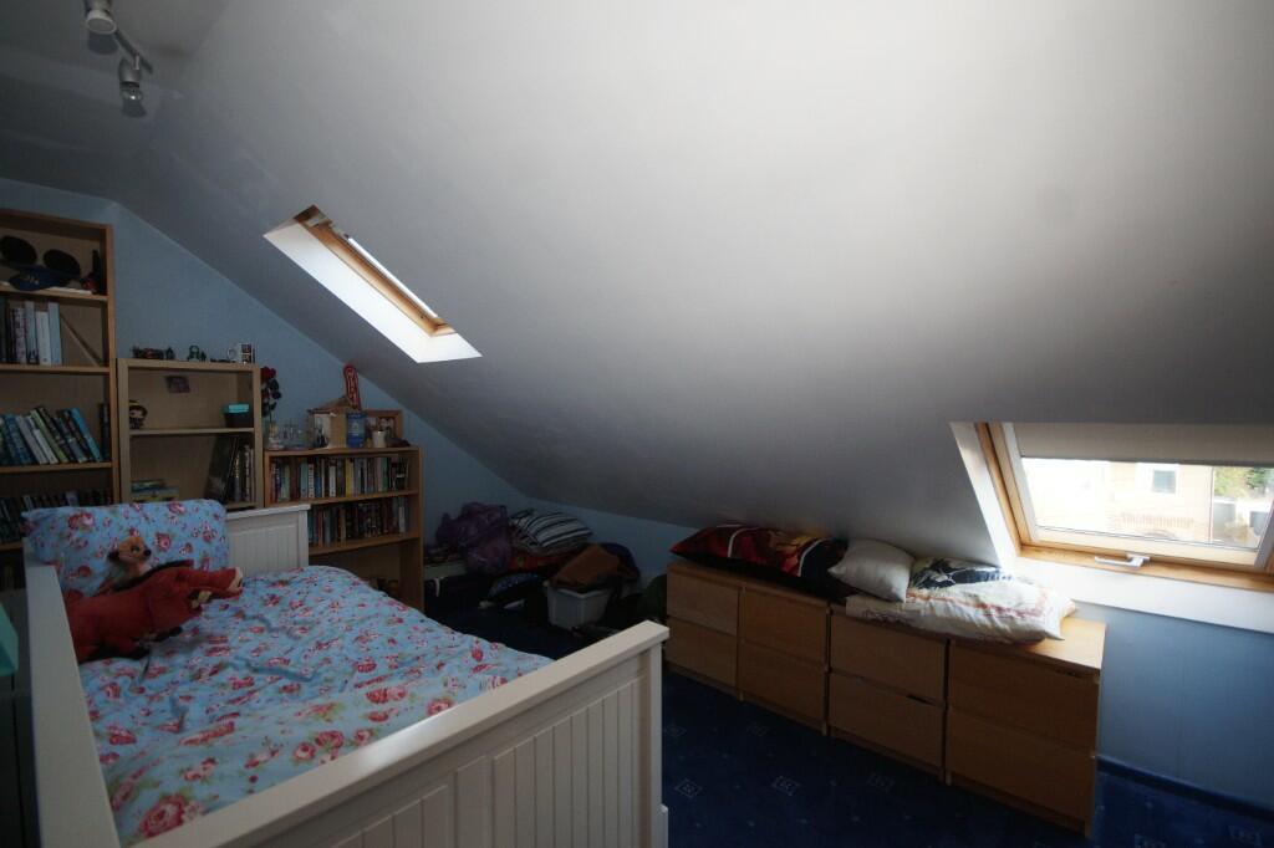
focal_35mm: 15
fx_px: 531
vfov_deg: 77.3
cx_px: 637
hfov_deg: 100.4
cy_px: 424
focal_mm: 10
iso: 400
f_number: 4
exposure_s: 1/60
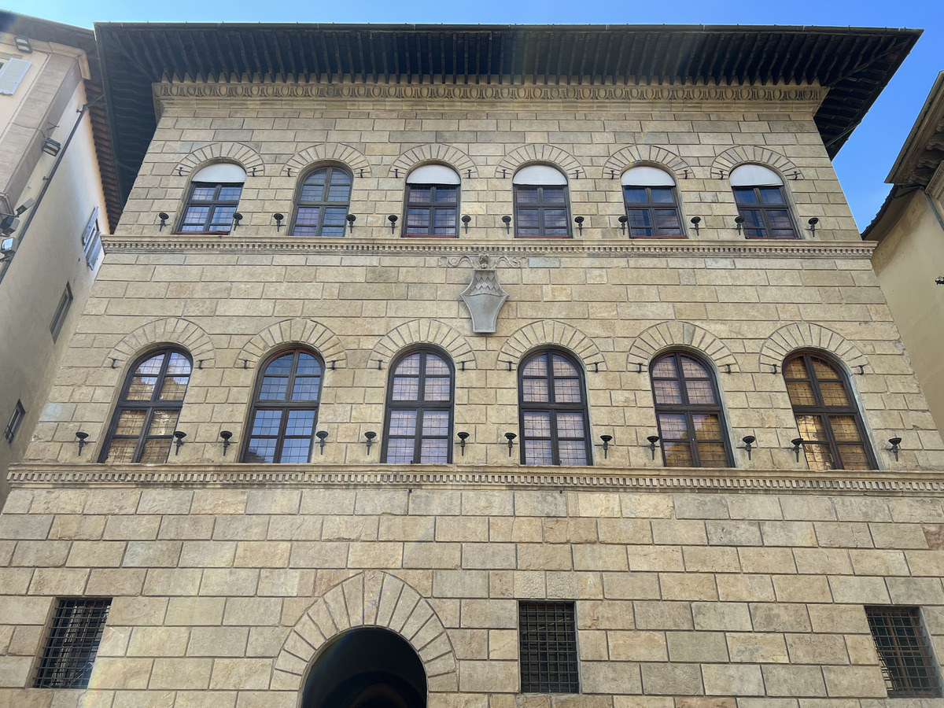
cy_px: 354
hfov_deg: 67.3
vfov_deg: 53.1
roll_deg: -0.3
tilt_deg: +34.1
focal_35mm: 26
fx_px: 709
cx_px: 472
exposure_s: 1/808
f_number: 1.5
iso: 50
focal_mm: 5.7
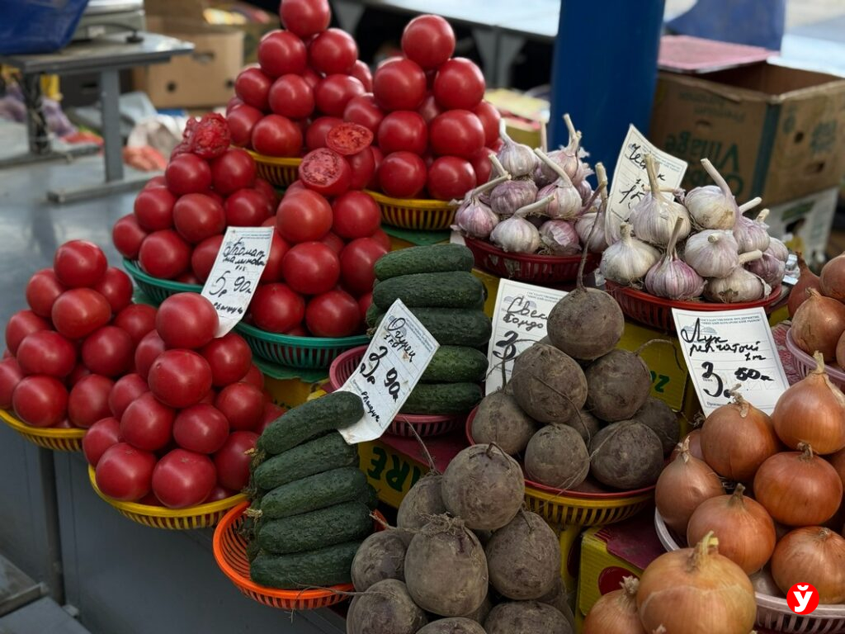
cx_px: 422
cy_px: 317
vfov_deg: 30.3
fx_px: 1172
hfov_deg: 39.7
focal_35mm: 48
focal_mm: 6.76
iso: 64
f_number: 1.78
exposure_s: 1/229
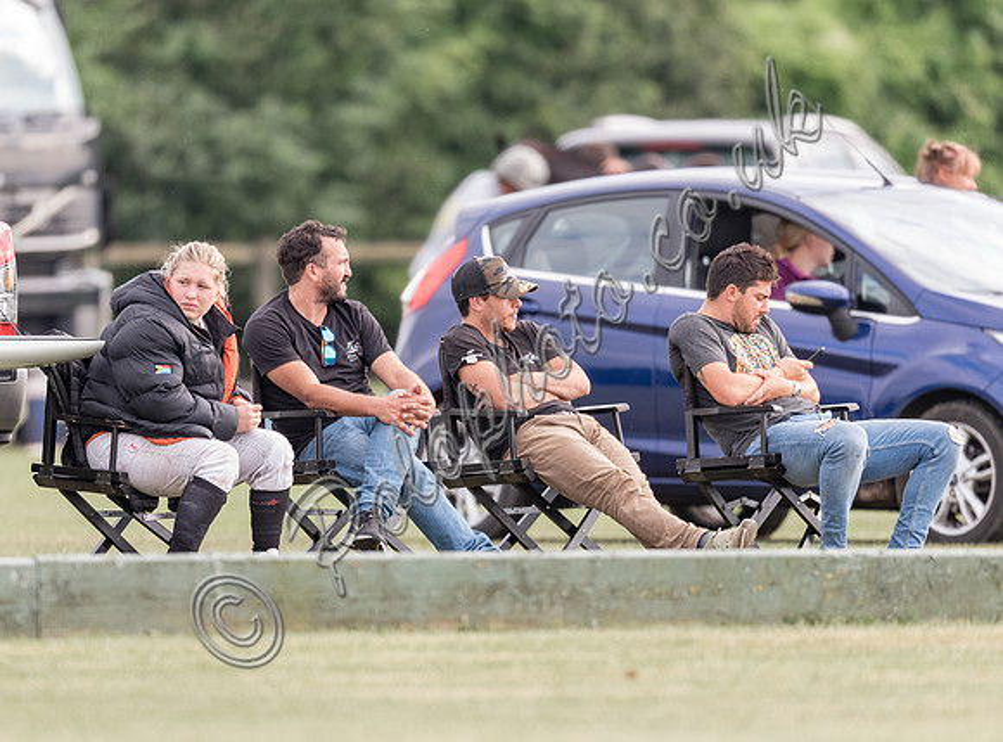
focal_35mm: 758
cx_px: 399
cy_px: 446
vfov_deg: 1.9
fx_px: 21855
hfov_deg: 2.6
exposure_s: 1/1000
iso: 800
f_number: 4
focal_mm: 500
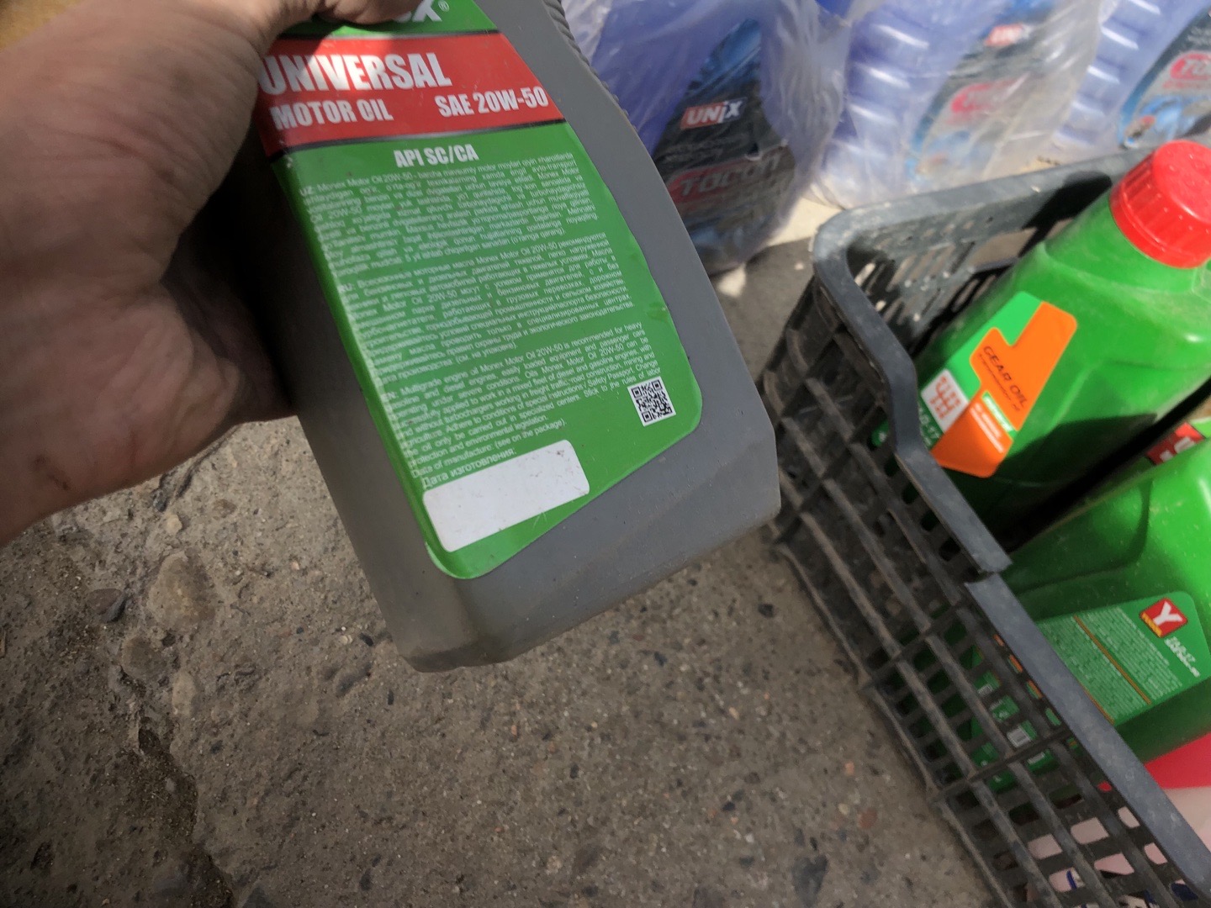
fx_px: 980
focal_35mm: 28
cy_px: 454
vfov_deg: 49.7
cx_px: 606
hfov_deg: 63.4
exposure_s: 1/796
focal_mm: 4
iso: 20
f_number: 1.8
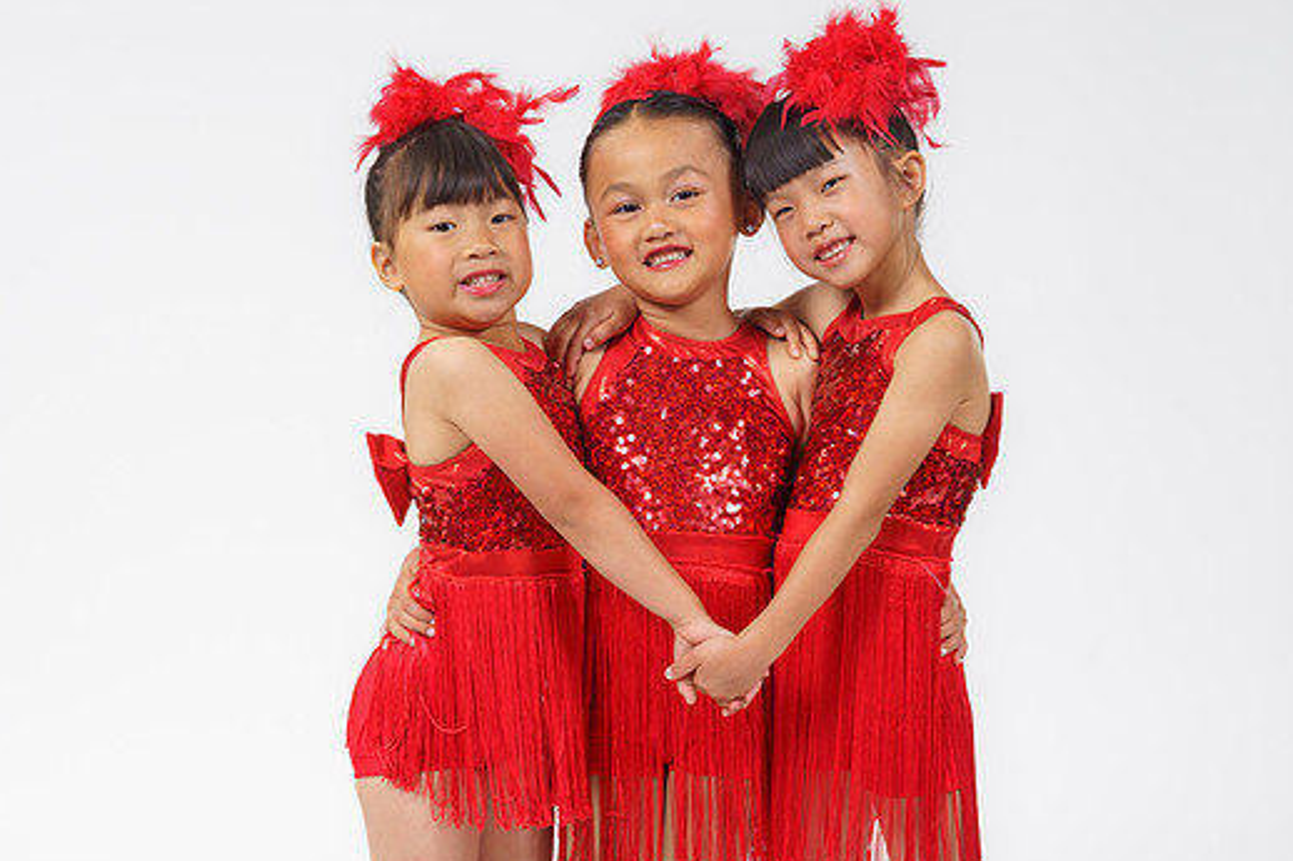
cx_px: 628
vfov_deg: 14.7
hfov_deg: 21.9
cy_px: 377
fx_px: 3339
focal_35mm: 93
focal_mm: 70
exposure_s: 1/125
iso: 500
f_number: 7.1
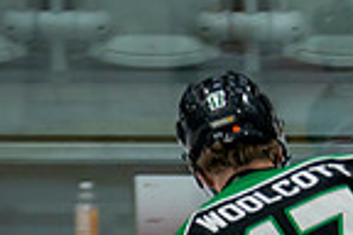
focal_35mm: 1195
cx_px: 890
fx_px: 11717
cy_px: 390
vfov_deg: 1.2
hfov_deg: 1.7
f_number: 2.8
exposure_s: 1/640
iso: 800
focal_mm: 200
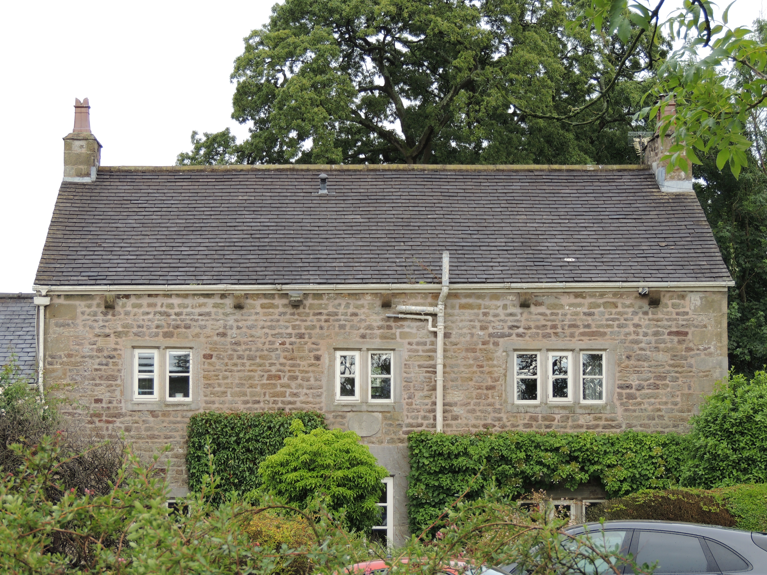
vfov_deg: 14.1
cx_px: 384
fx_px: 2327
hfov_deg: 18.7
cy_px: 288
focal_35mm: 105
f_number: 4.2
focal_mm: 18.7
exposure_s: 1/100
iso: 100
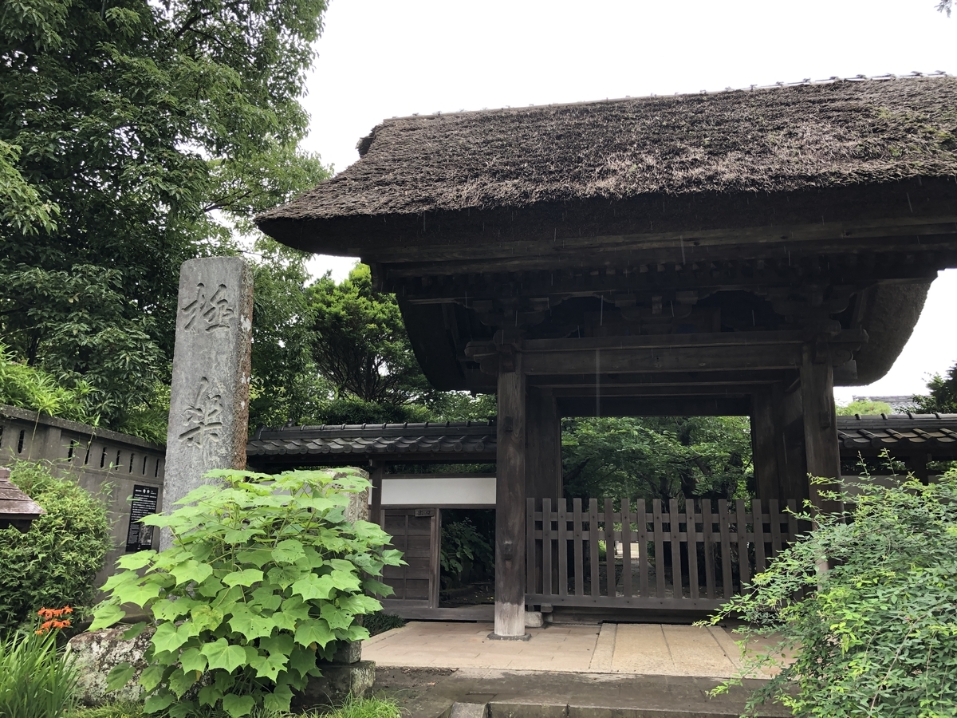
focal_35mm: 28
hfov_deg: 63.4
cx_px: 478
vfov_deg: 49.7
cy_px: 359
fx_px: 774
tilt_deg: +14.8
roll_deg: -1.5
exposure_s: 1/120
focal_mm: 3.99
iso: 40
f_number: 1.8
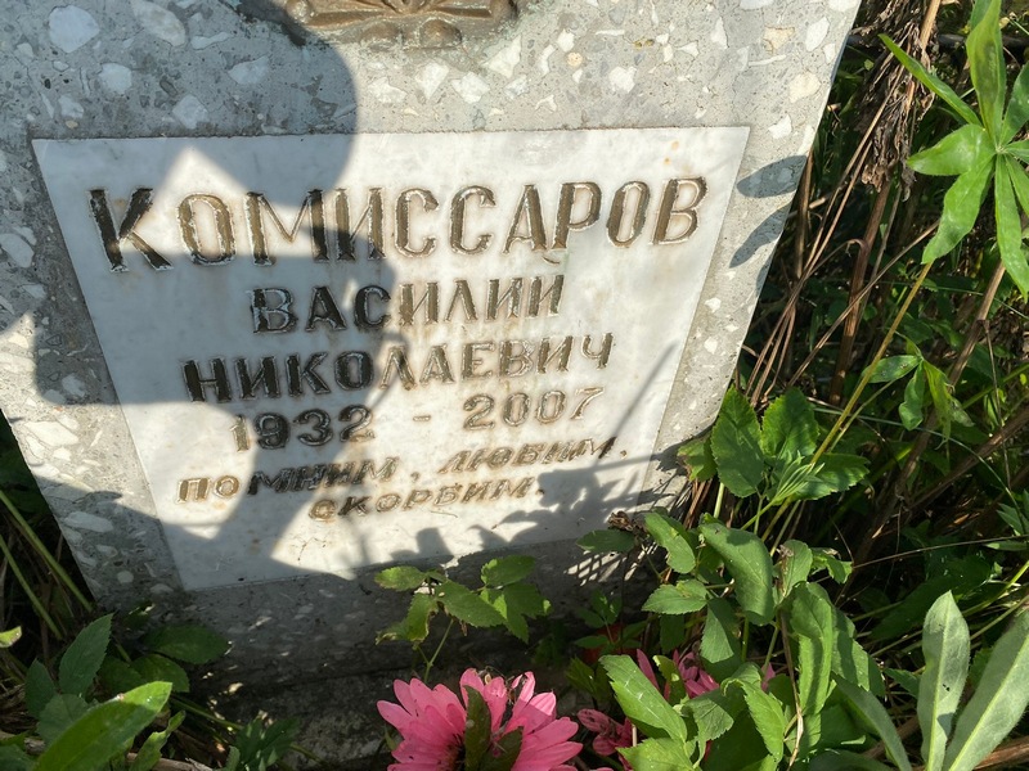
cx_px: 514
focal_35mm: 26
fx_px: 773
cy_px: 386
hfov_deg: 67.3
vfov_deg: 53.1
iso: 32
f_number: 1.8
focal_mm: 4.25
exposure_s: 1/4115
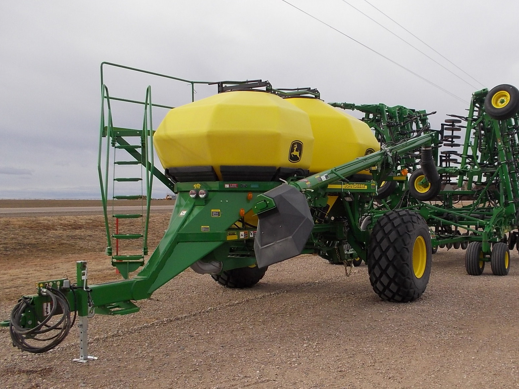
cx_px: 326
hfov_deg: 48.5
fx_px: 570
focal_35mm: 38
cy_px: 226
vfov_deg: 37.6
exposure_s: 1/500
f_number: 3.3
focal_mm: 4.1
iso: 80
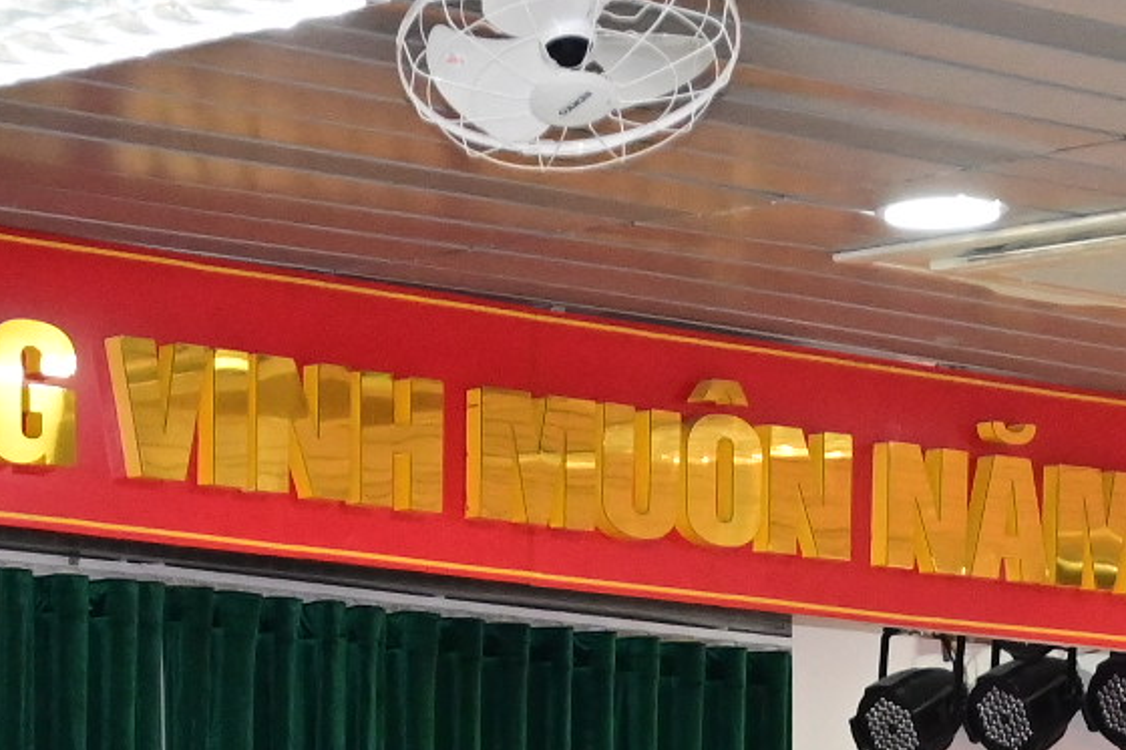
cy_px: 1315
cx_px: 487
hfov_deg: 9.8
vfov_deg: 6.4
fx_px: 6597
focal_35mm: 211
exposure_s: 1/200
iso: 3200
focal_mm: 40
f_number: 4.5
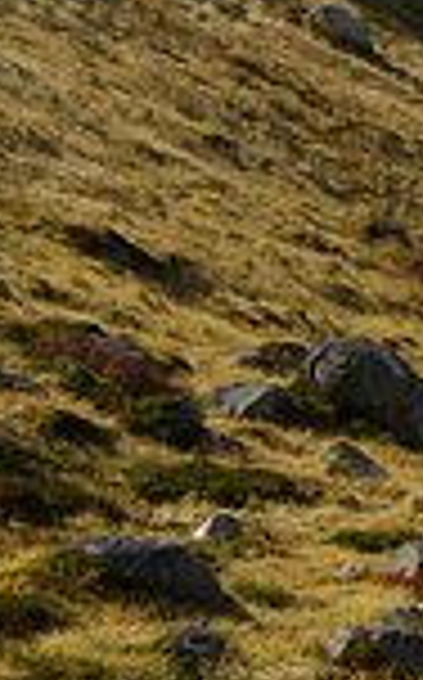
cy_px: 50
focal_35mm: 135
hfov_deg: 8.9
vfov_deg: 15.3
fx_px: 2497
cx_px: 972
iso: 200
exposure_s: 1/80
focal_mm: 26
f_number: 11
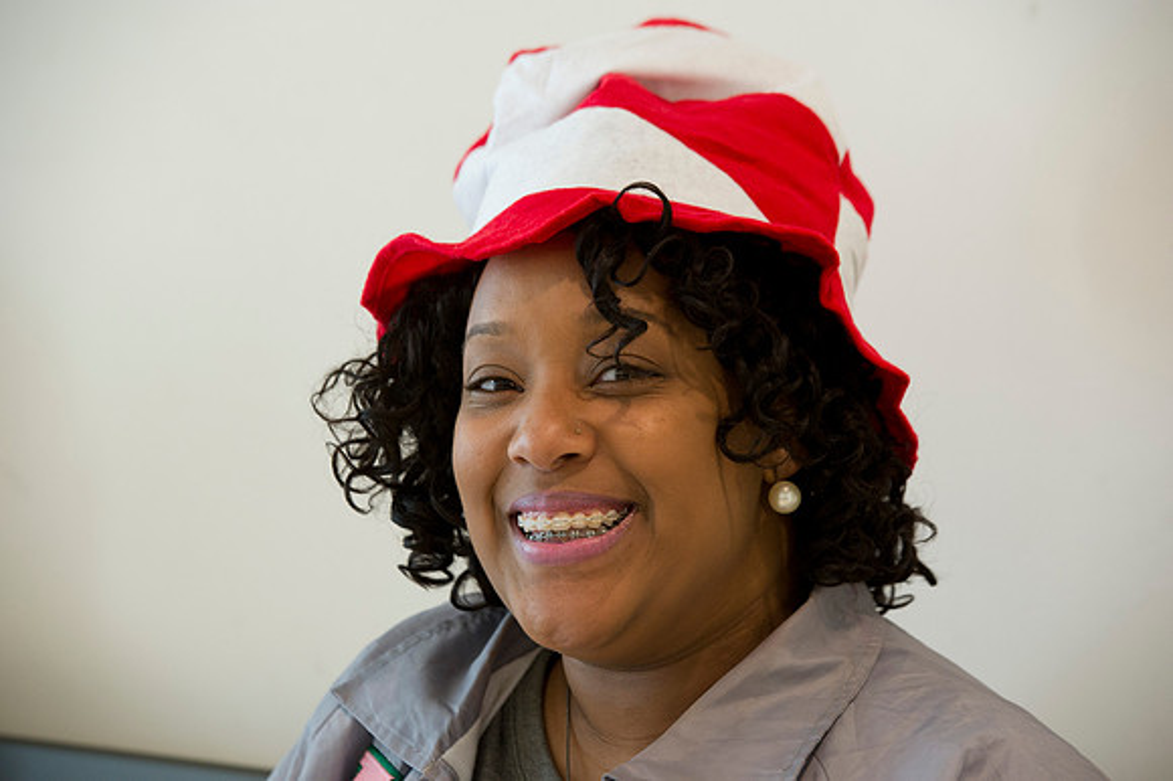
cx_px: 586
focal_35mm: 160
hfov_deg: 12.8
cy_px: 390
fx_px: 5210
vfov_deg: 8.6
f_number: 5
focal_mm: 160
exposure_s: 1/60
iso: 1250
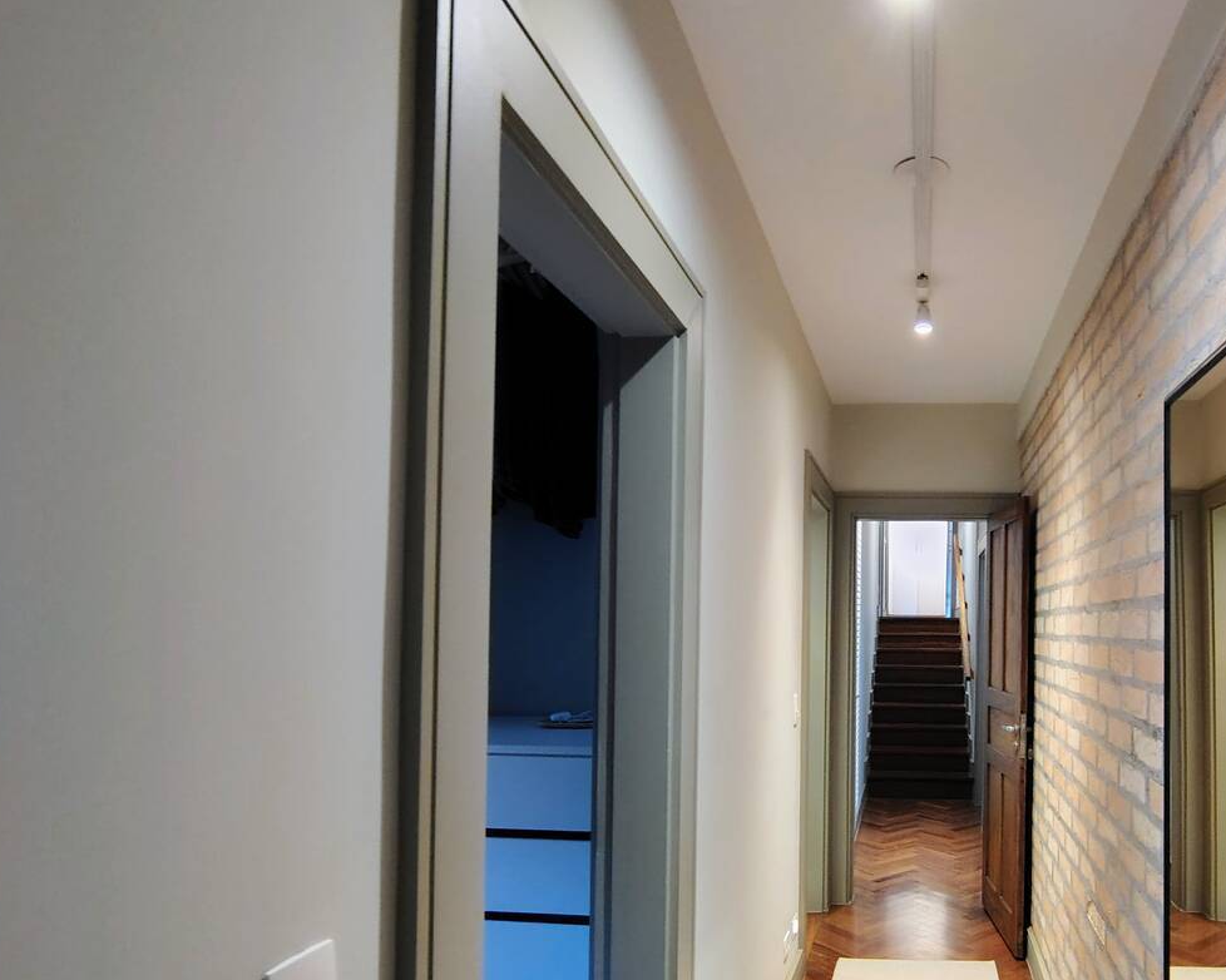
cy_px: 615
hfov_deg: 69.5
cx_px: 864
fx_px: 834
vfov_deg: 60.0
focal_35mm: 23
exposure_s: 1/24
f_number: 2.2
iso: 1032
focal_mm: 2.13
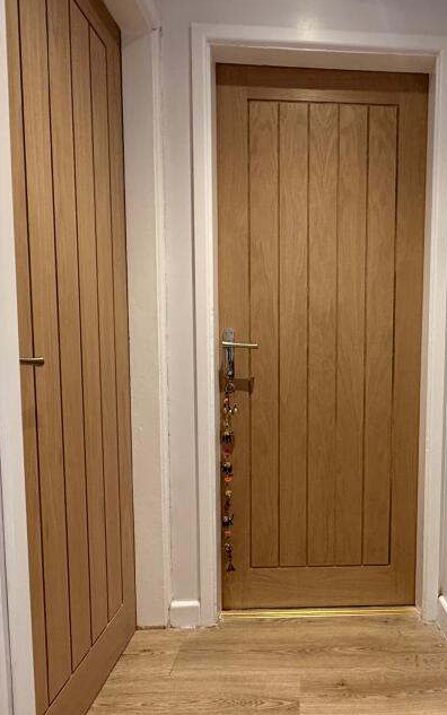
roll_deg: -0.4
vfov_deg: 74.7
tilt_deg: -4.9
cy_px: 382
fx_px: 467
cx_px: 333
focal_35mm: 24
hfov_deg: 49.2
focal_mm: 2.22
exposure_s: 1/50
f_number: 2.2
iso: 320
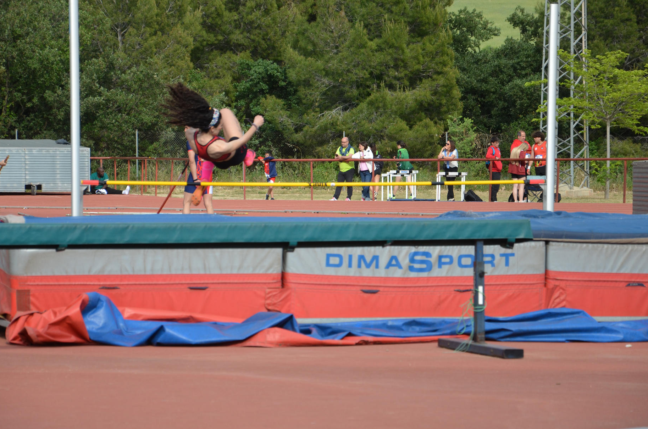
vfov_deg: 7.7
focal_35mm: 177
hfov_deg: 11.7
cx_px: 314
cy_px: 200
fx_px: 3171
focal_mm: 105
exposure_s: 1/1600
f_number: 6.3
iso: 400
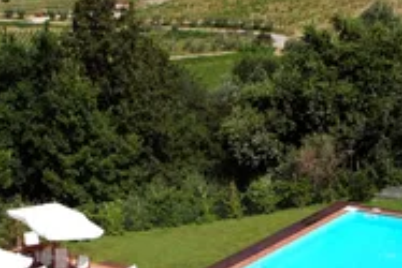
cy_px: 249
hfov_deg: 26.3
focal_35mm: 77
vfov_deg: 17.4
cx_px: 172
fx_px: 860
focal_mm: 24
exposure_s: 1/320
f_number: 8
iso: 160
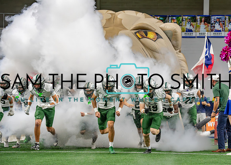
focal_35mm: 89
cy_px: 83
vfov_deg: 16.1
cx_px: 149
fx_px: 583
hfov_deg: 22.4
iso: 5000
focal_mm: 70
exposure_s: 1/1000
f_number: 4
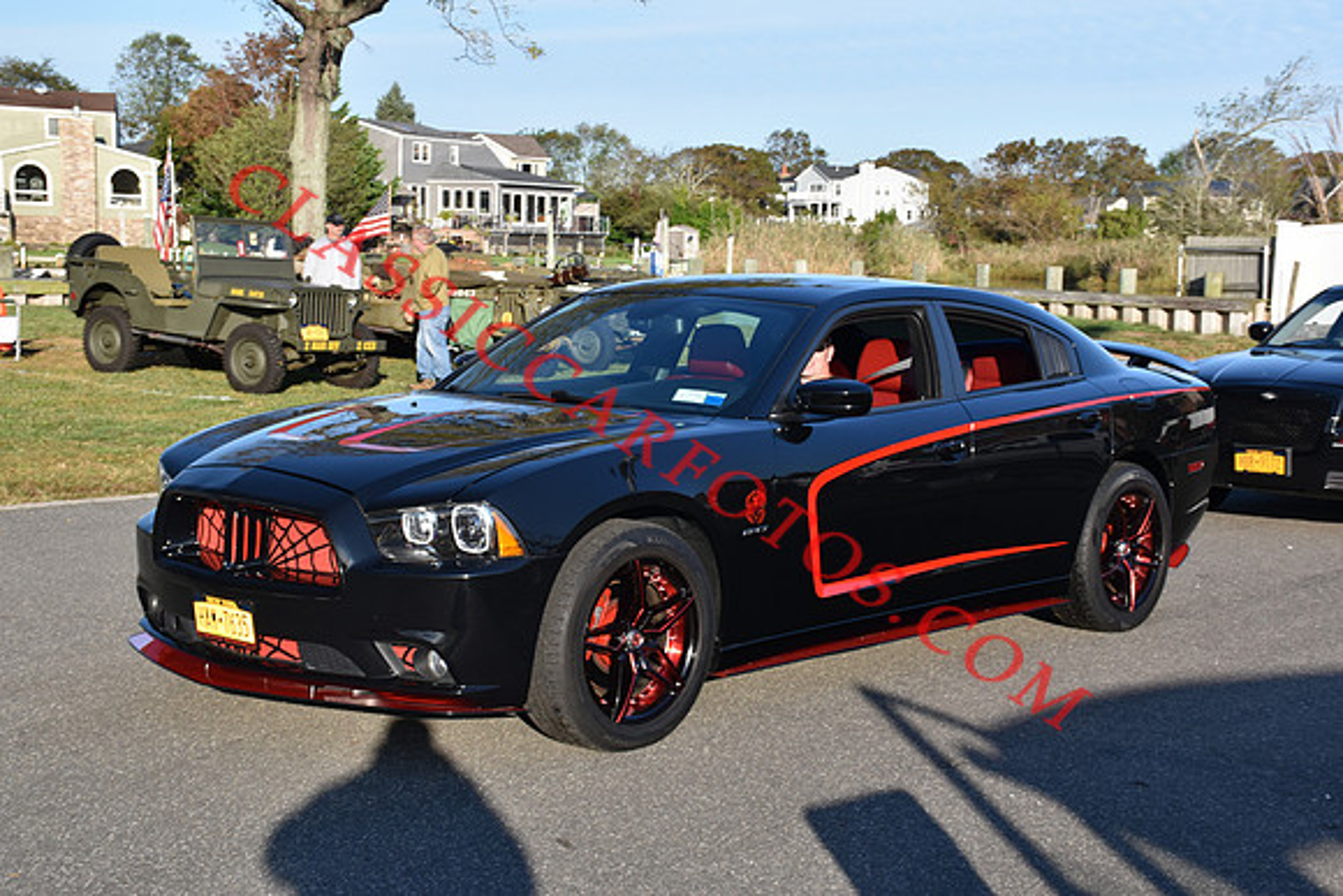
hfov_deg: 37.8
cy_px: 448
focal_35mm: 52
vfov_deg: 25.8
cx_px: 672
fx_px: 1959
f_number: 8
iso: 360
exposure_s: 1/250
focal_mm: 35
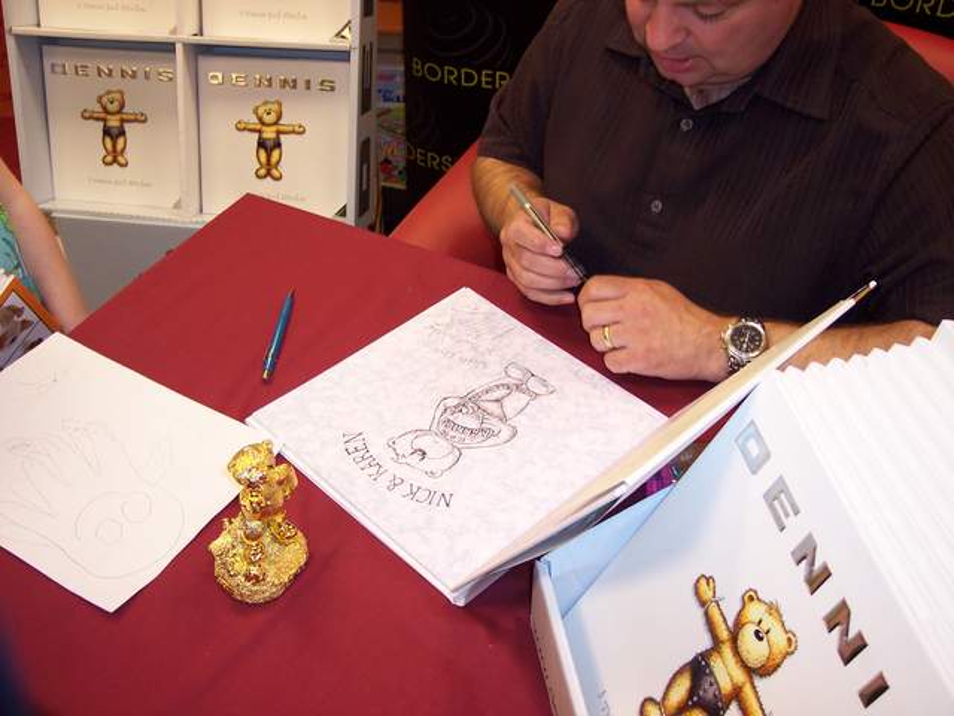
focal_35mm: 38
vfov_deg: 37.7
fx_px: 1047
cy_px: 358
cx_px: 477
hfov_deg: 49.0
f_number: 2.8
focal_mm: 8
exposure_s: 1/30
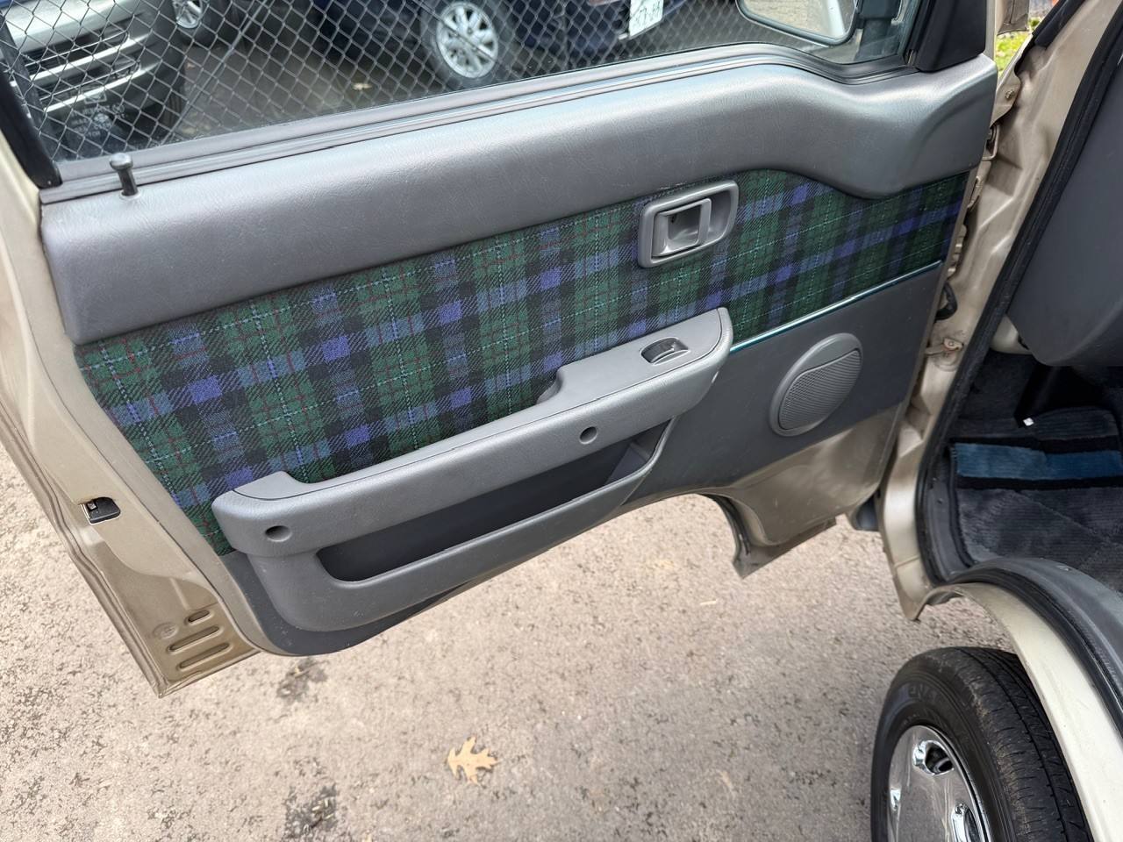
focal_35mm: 24
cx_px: 562
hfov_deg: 71.6
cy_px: 421
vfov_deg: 56.8
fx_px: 779
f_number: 1.78
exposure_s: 1/355
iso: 80
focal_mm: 6.76
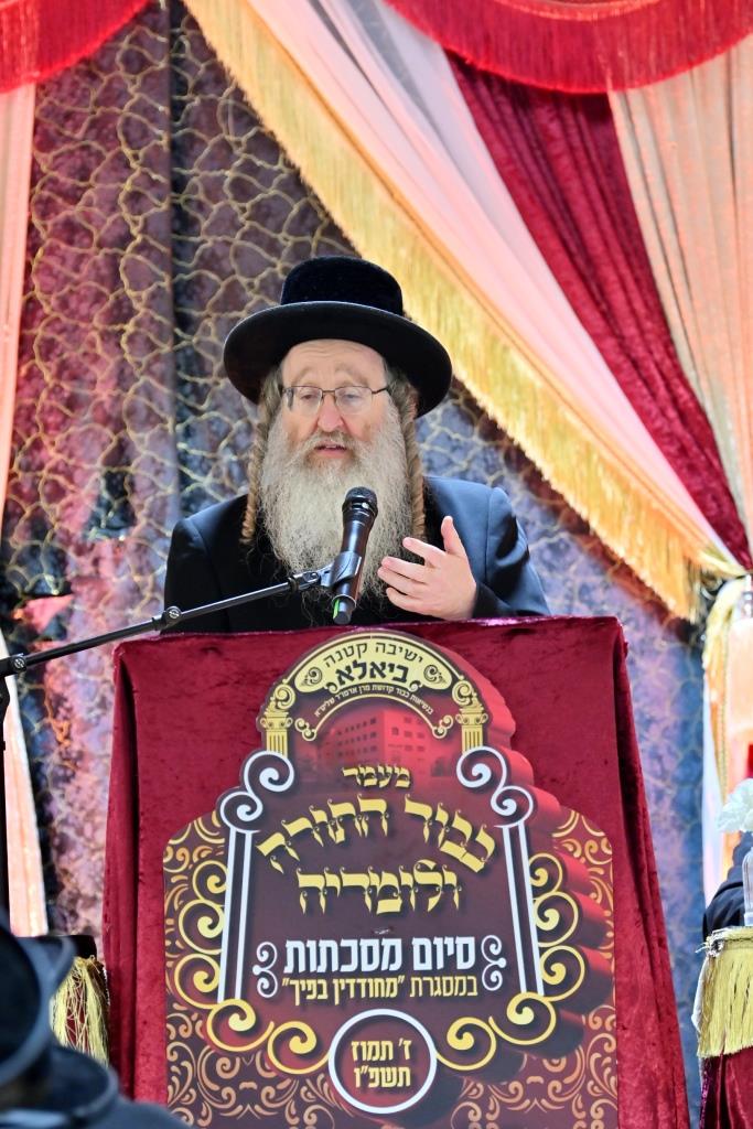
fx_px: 6335
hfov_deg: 6.8
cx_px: 376
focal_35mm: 202
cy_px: 564
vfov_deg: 10.2
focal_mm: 135
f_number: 2.8
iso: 500
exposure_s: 1/250
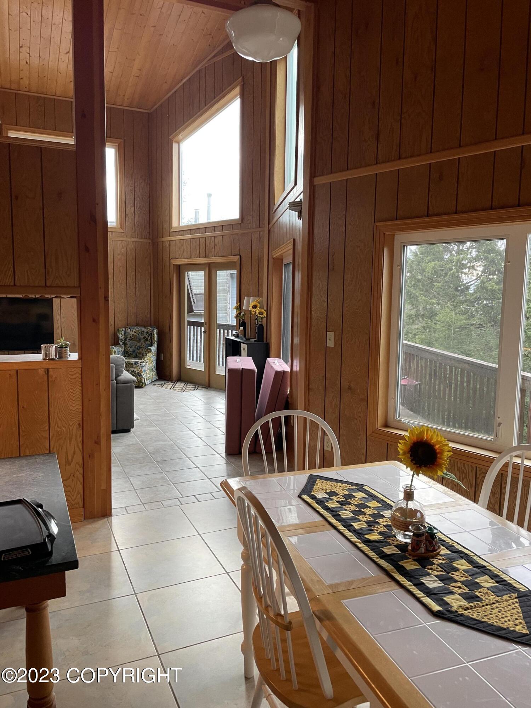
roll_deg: +1.0
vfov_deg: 67.3
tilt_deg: -4.7
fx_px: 532
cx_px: 266
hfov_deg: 53.1
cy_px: 354
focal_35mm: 26
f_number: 1.6
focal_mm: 4.2
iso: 125
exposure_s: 1/79
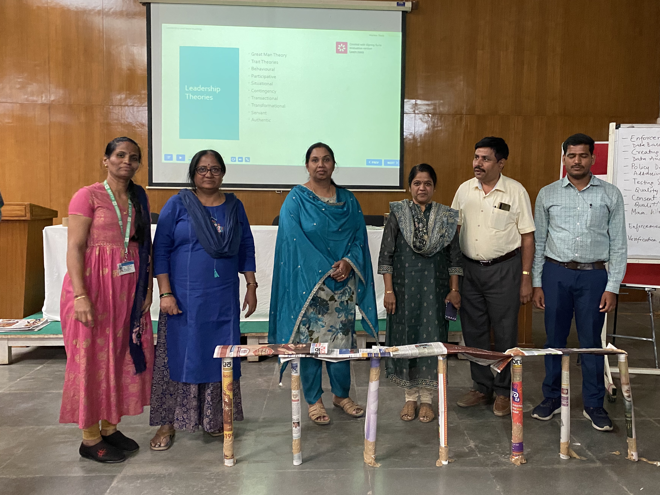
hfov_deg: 59.7
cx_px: 376
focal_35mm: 30
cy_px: 218
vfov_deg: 46.7
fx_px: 572
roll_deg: -0.9
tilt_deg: -4.7
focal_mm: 4.25
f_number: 1.8
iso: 500
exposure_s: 1/25
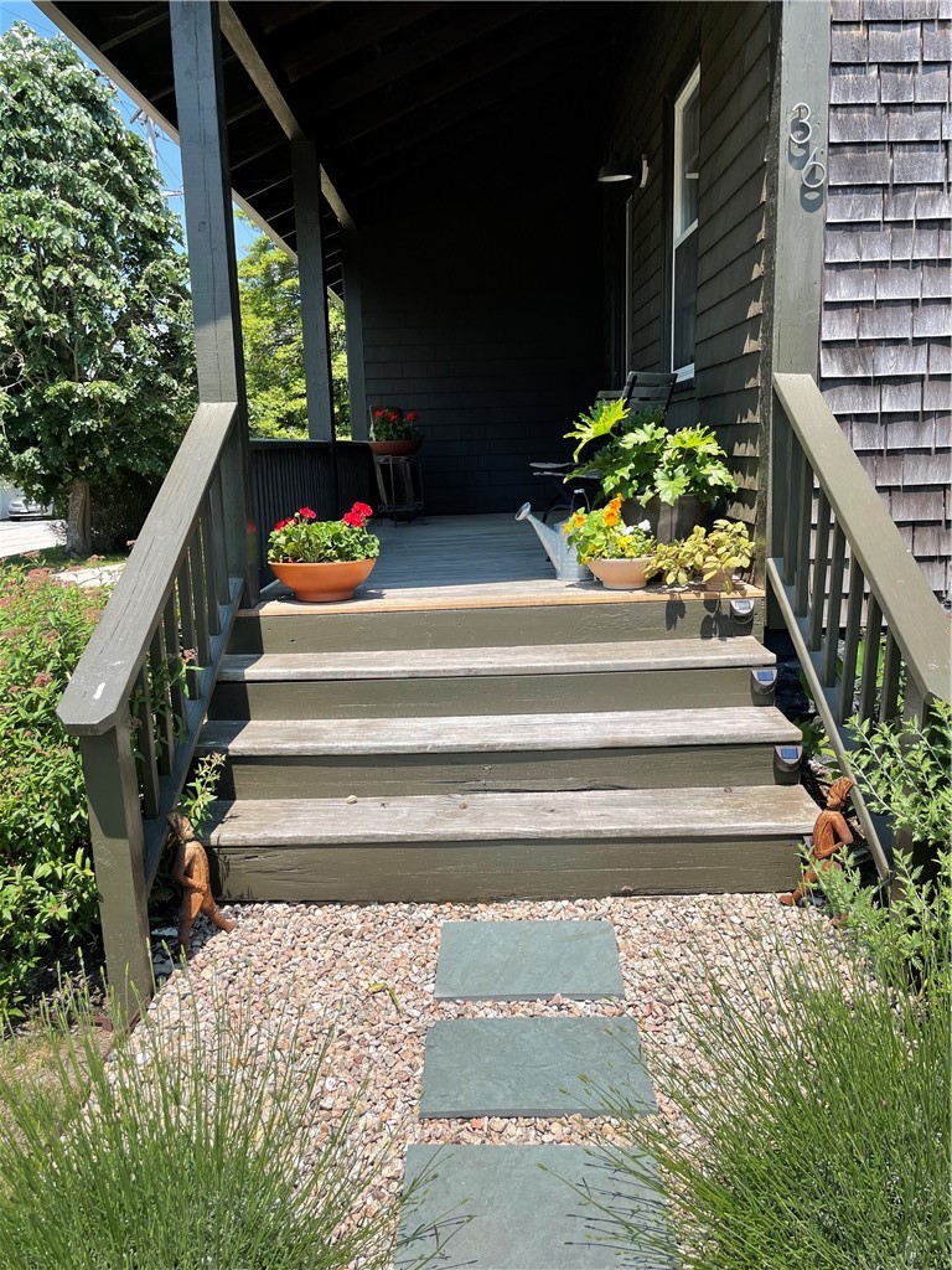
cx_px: 476
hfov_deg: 53.1
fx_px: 953
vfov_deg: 67.3
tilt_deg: -10.8
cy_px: 635
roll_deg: +1.8
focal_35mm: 26
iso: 32
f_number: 1.6
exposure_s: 1/2212
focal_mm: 4.2
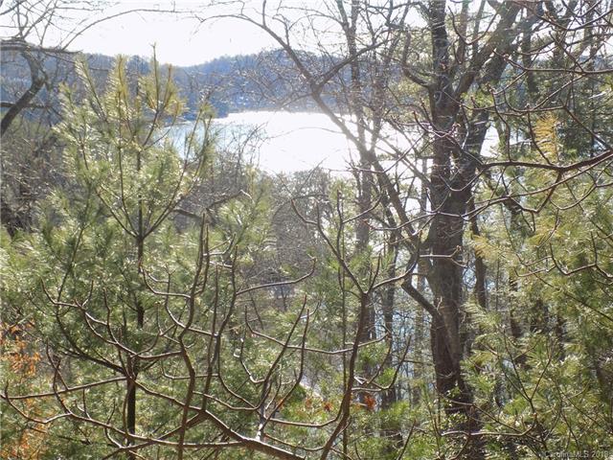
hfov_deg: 27.8
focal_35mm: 70
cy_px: 230
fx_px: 1240
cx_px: 306
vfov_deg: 21.0
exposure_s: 1/160
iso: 80
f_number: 4.2
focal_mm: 12.5
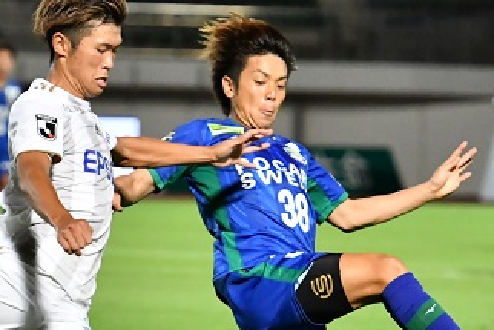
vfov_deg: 2.3
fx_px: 8182
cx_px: 41
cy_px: 248
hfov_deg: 3.5
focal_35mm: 596
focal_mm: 160
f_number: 5
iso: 4500
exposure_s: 1/1600
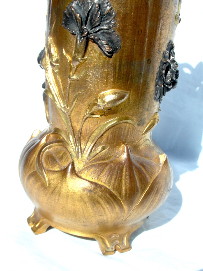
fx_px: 414
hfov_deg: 27.5
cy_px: 136
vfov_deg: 36.2
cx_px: 102
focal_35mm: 53
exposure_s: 1/500
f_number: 6
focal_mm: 8.7
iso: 80
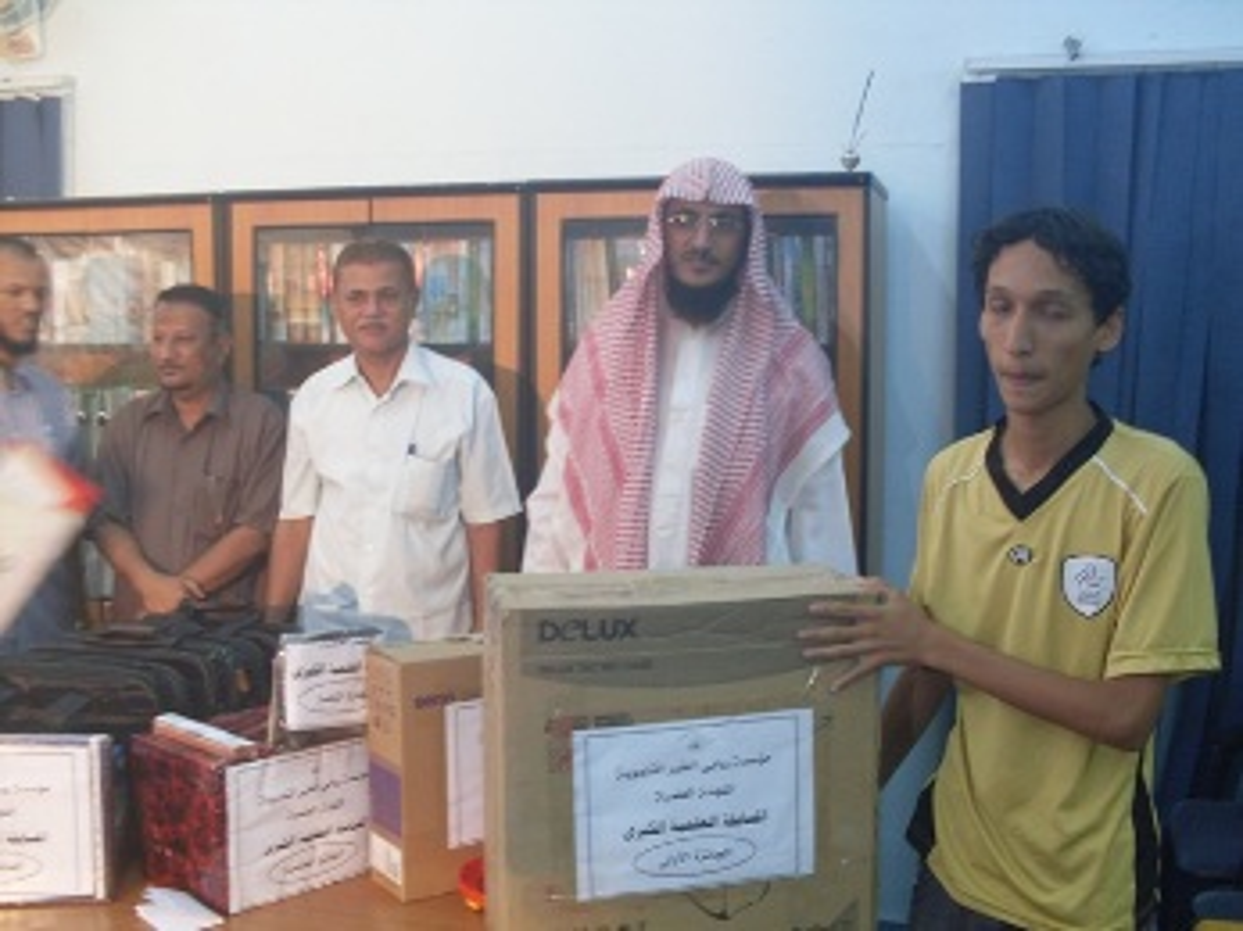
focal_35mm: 38
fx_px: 1364
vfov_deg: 37.7
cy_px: 466
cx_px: 622
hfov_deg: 49.0
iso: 80
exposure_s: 1/10
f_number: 2.8
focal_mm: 6.3
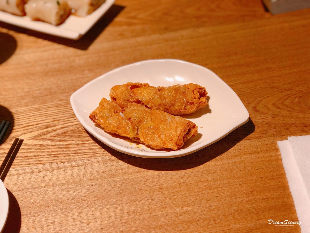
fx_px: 510
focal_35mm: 57
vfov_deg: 25.7
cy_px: 116
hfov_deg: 33.8
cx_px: 155
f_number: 2.8
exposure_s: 1/30
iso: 50
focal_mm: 6.6
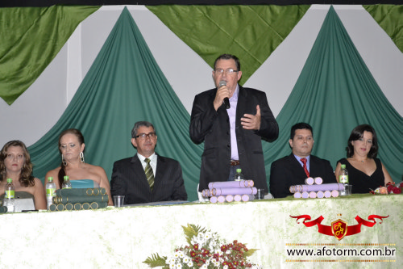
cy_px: 134
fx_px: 923
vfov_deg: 16.5
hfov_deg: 24.6
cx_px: 202
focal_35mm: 82
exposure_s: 1/60
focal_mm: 55
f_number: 5.6
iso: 3200
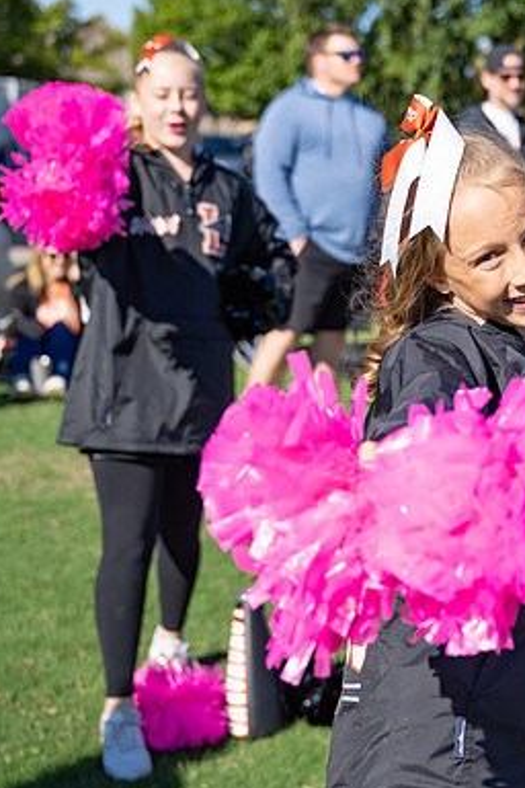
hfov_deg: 18.4
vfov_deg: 28.4
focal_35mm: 71
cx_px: 587
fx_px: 1553
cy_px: 327
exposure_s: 1/4000
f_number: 2.8
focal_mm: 36.4
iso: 250
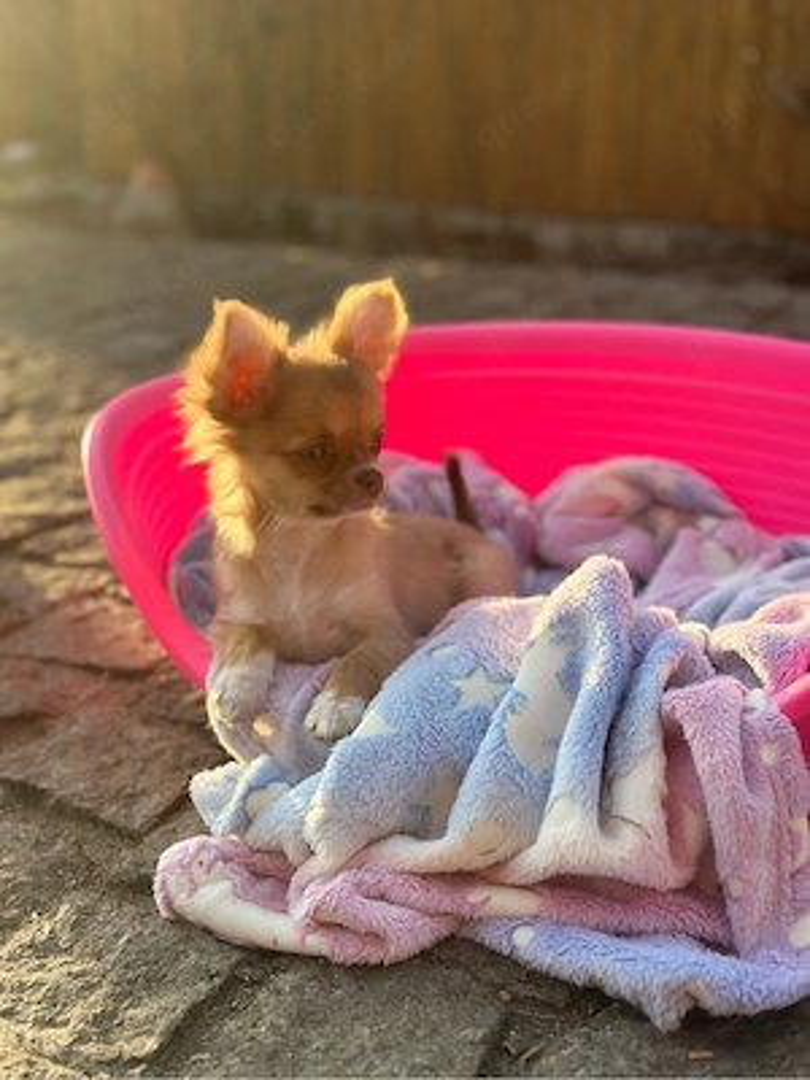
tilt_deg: -18.3
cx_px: 405
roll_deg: -3.2
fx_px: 1498
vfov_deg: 39.7
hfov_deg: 30.3
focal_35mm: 48
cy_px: 540
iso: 80
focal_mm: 6.86
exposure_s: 1/1019
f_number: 1.78
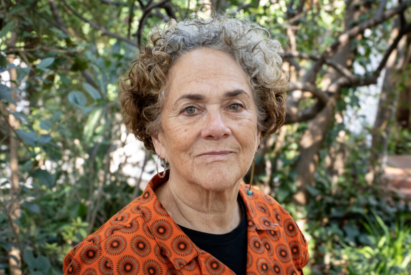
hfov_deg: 32.4
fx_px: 708
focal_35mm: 62
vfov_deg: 21.9
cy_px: 138
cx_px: 206
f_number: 9
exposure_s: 1/50
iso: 3200
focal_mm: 62
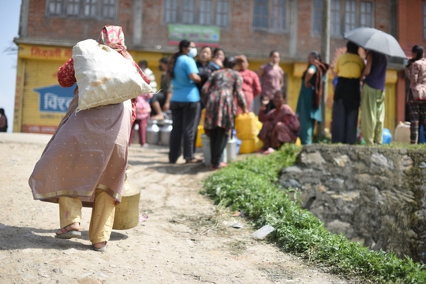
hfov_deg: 39.6
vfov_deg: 27.0
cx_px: 213
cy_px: 142
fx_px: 592
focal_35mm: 50
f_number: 2
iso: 100
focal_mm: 50
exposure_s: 1/2500
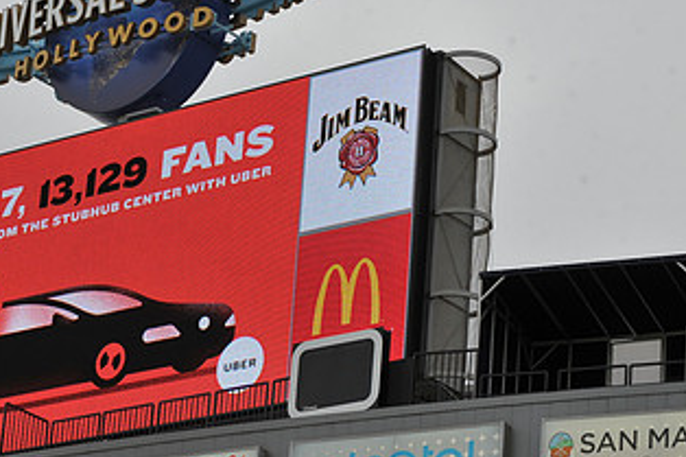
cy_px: 291
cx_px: 81
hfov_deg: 12.3
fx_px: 3161
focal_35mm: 166
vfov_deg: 8.3
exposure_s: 1/200
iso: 400
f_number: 9
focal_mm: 90
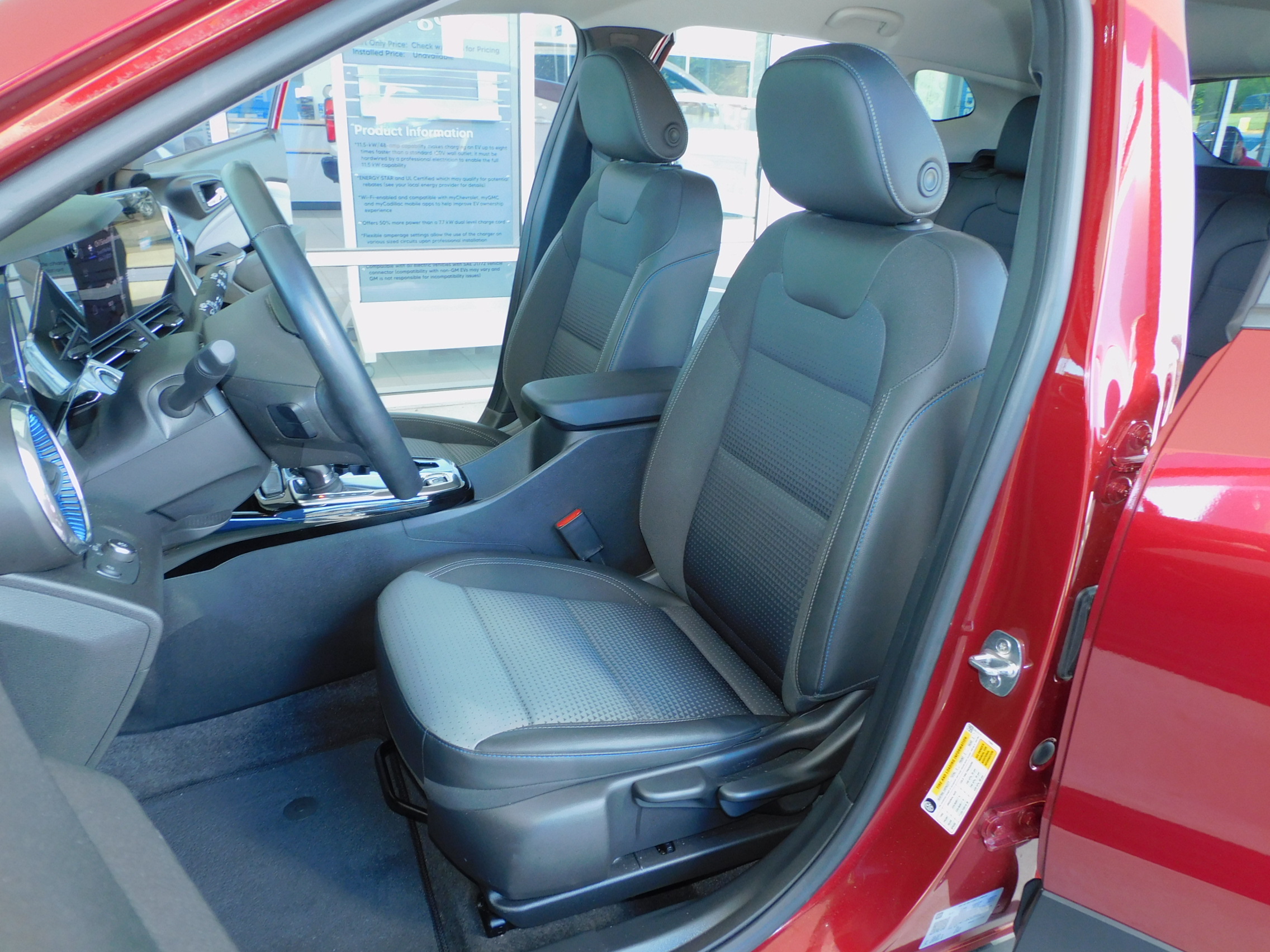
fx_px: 881
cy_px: 476
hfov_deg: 71.6
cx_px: 635
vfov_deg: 56.8
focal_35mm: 24
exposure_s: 1/30
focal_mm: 4.3
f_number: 3.3
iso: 140
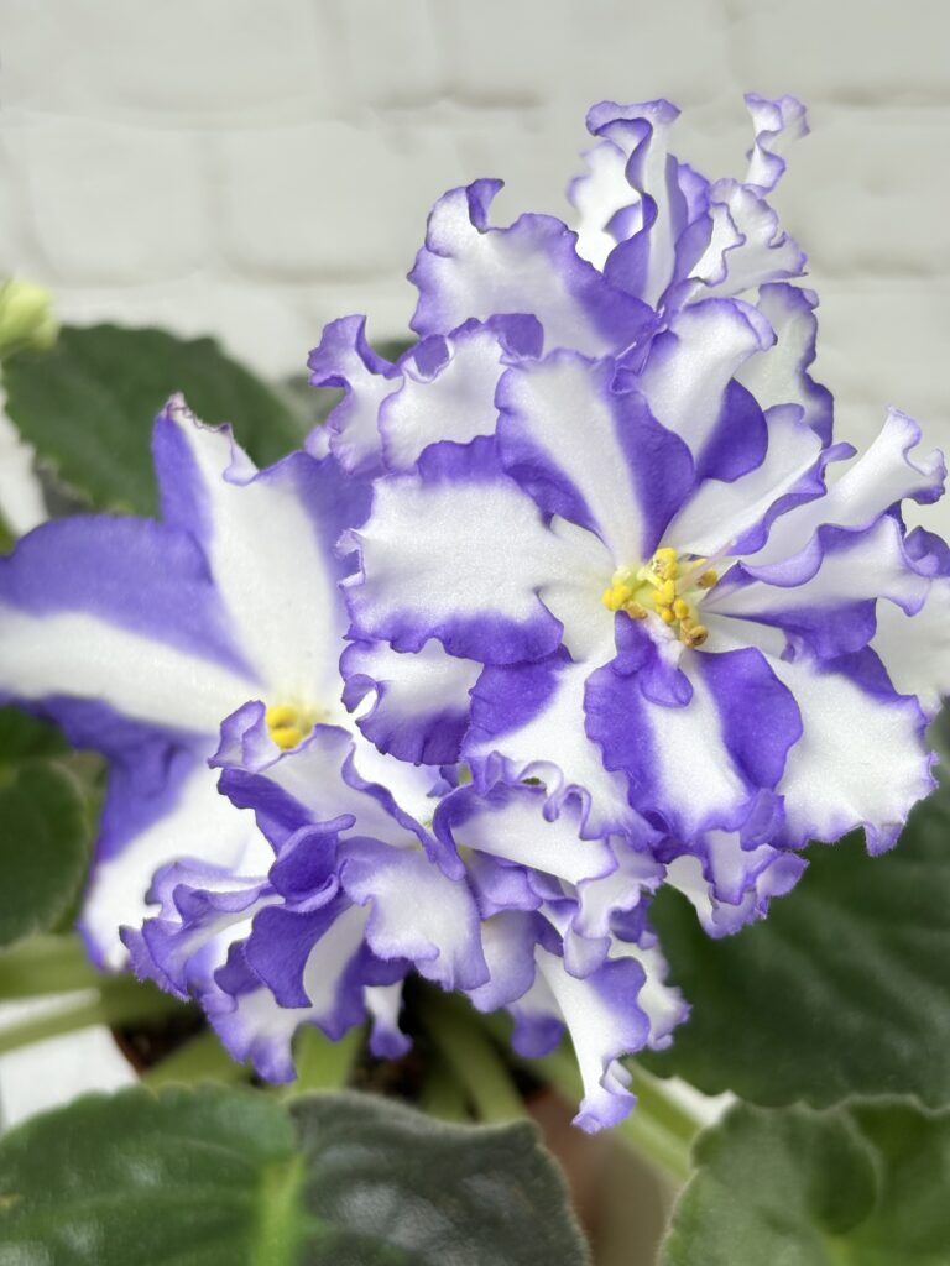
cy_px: 633
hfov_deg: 28.0
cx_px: 475
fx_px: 1903
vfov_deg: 36.8
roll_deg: +2.4
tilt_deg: -21.5
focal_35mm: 52
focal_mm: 5.96
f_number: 1.6
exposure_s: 1/100
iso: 125
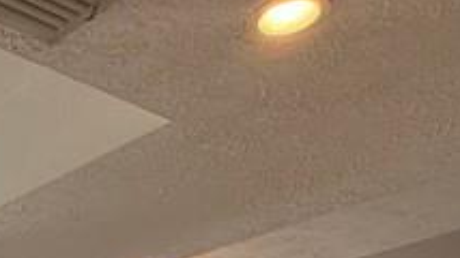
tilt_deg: -0.5
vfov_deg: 13.2
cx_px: -168
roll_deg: -1.8
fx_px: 890
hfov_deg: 24.5
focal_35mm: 73
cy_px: 583
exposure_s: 1/120
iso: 64
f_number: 2.2
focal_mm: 2.22
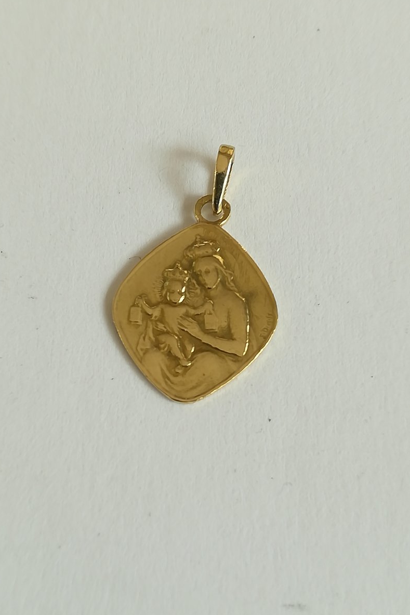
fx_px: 991
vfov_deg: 34.5
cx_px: 202
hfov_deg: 23.4
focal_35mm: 58
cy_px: 305
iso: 64
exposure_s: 1/50
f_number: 2.2
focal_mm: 3.83
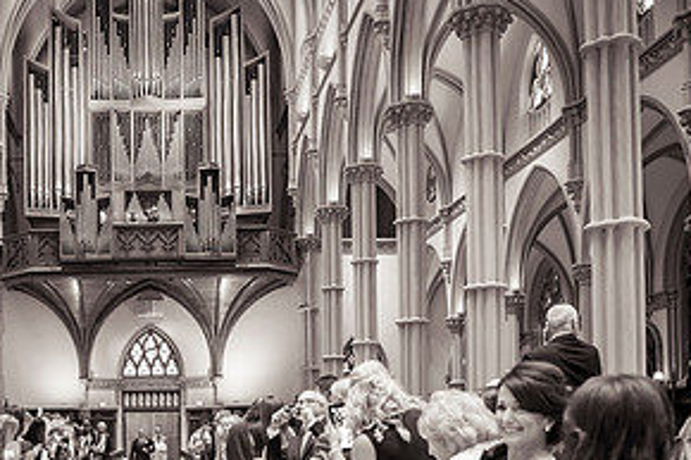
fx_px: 921
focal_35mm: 48
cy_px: 449
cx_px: 155
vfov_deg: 26.7
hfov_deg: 39.8
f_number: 2.8
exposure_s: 1/60
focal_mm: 24
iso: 1600
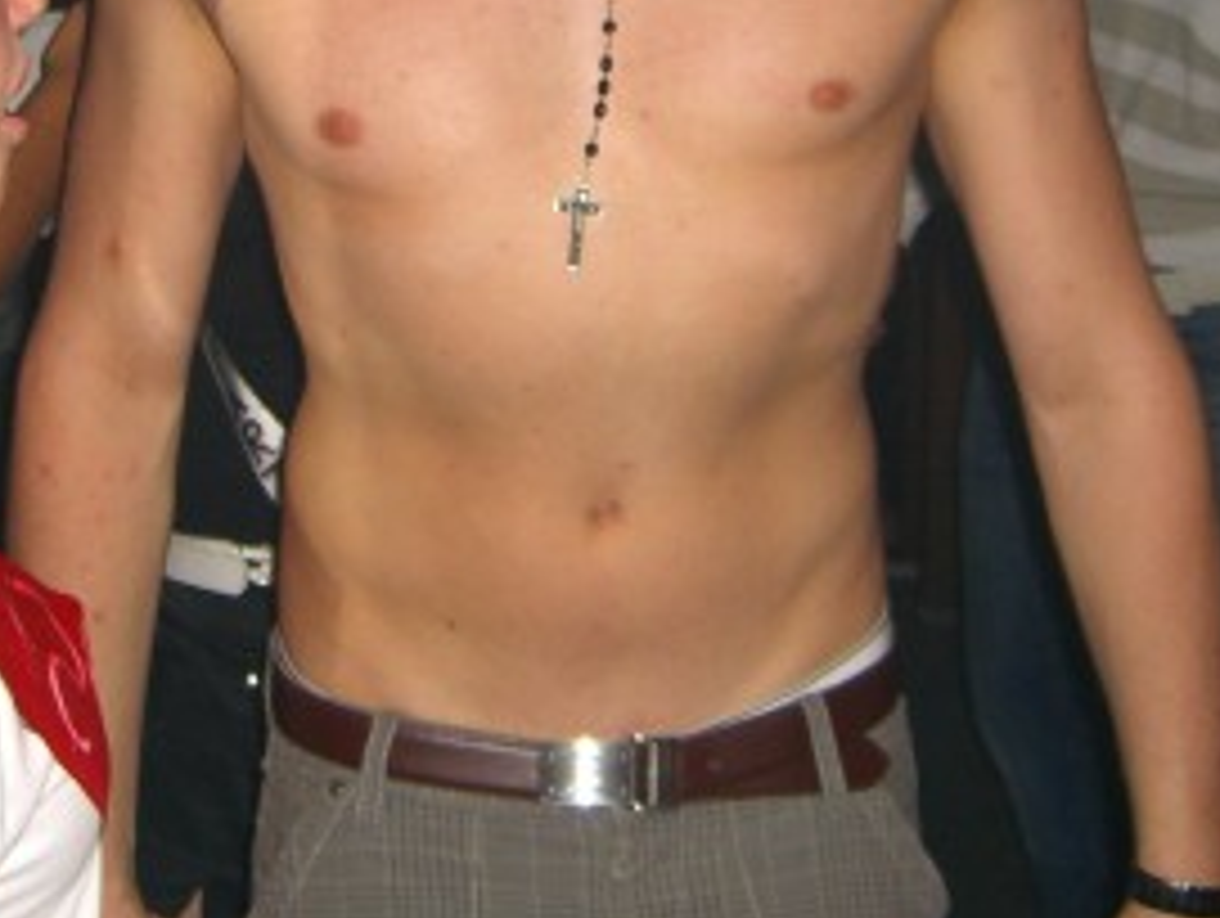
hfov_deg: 23.2
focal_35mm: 84
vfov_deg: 17.1
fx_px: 2964
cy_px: -72
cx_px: 509
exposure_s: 1/60
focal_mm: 7.9
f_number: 2.8
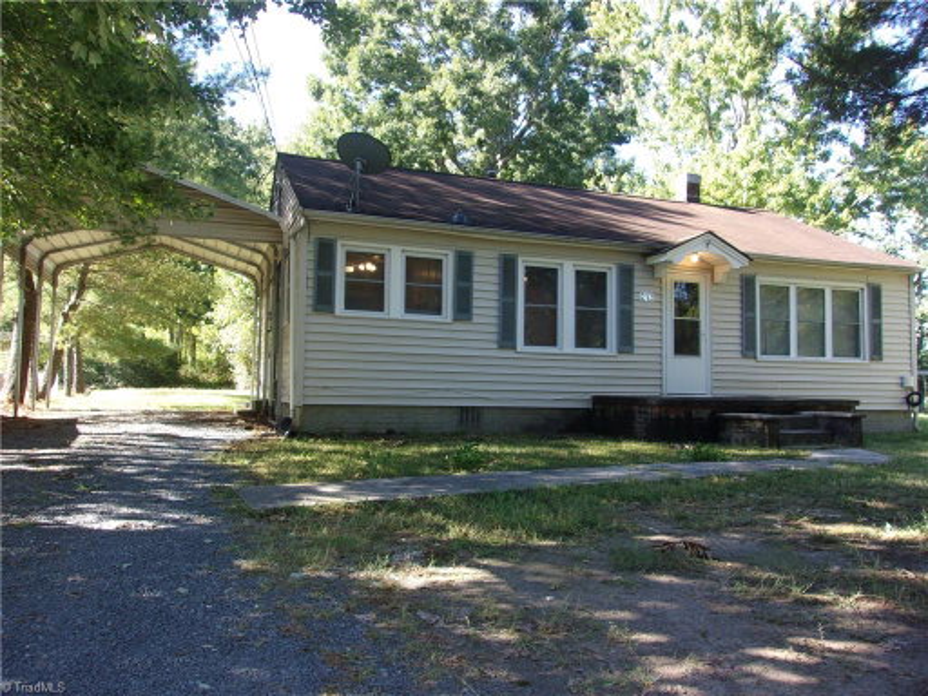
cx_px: 464
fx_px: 724
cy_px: 348
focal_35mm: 27
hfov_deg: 65.3
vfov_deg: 51.4
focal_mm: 4.9
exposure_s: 1/110
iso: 80
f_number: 3
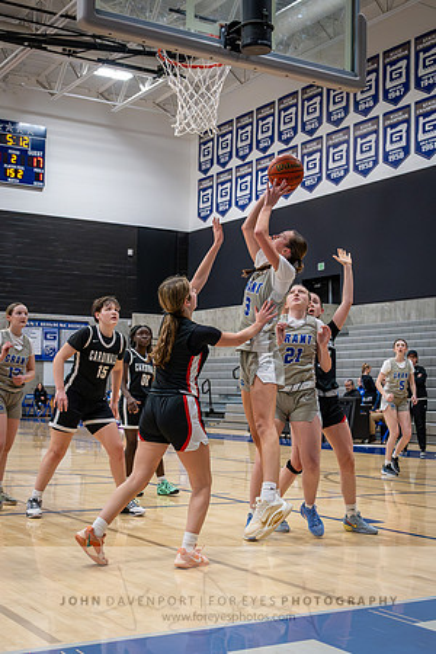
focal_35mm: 53
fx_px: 960
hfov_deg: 25.6
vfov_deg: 37.6
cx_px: 212
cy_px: 344
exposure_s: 1/1000
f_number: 2.8
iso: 5600
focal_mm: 27
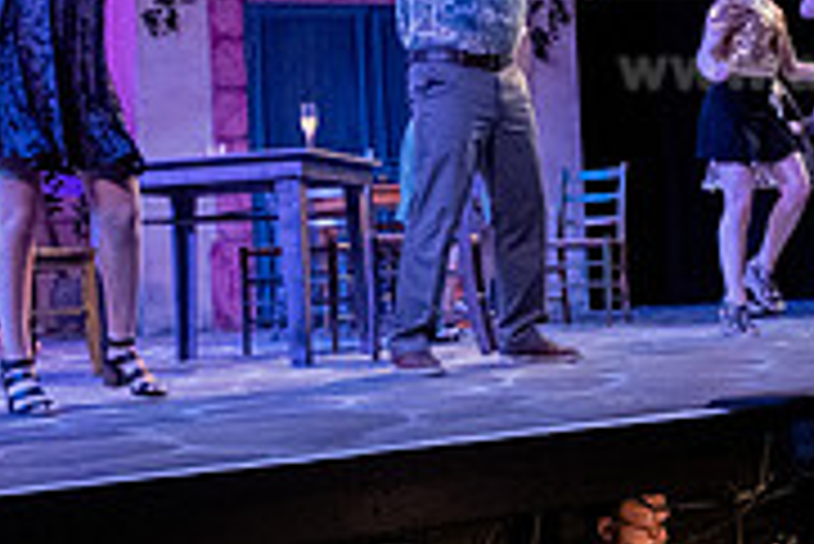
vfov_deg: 17.7
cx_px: 414
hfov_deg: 26.3
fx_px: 1742
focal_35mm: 77
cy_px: 164
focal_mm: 24
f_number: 2.8
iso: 6400
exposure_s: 1/200
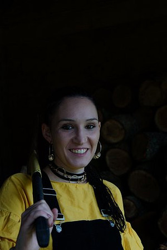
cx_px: 84
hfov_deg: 18.2
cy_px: 125
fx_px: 522
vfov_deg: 27.0
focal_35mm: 75
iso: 100
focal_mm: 50
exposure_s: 1/60
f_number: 5.6
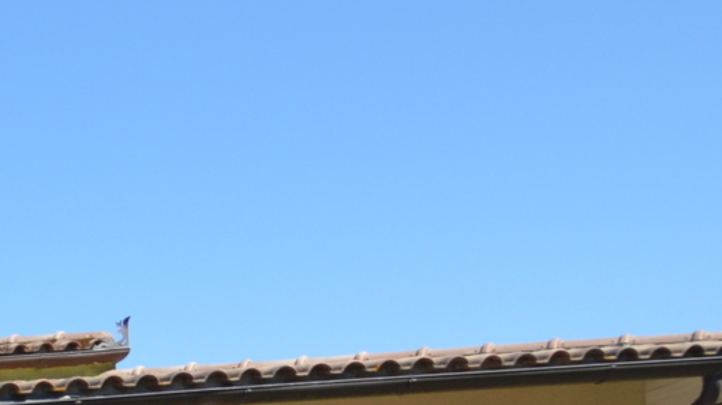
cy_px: 802
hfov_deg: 19.4
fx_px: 1454
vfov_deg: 13.6
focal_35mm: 76
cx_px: -636
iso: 100
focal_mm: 10
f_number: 7.1
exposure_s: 1/200
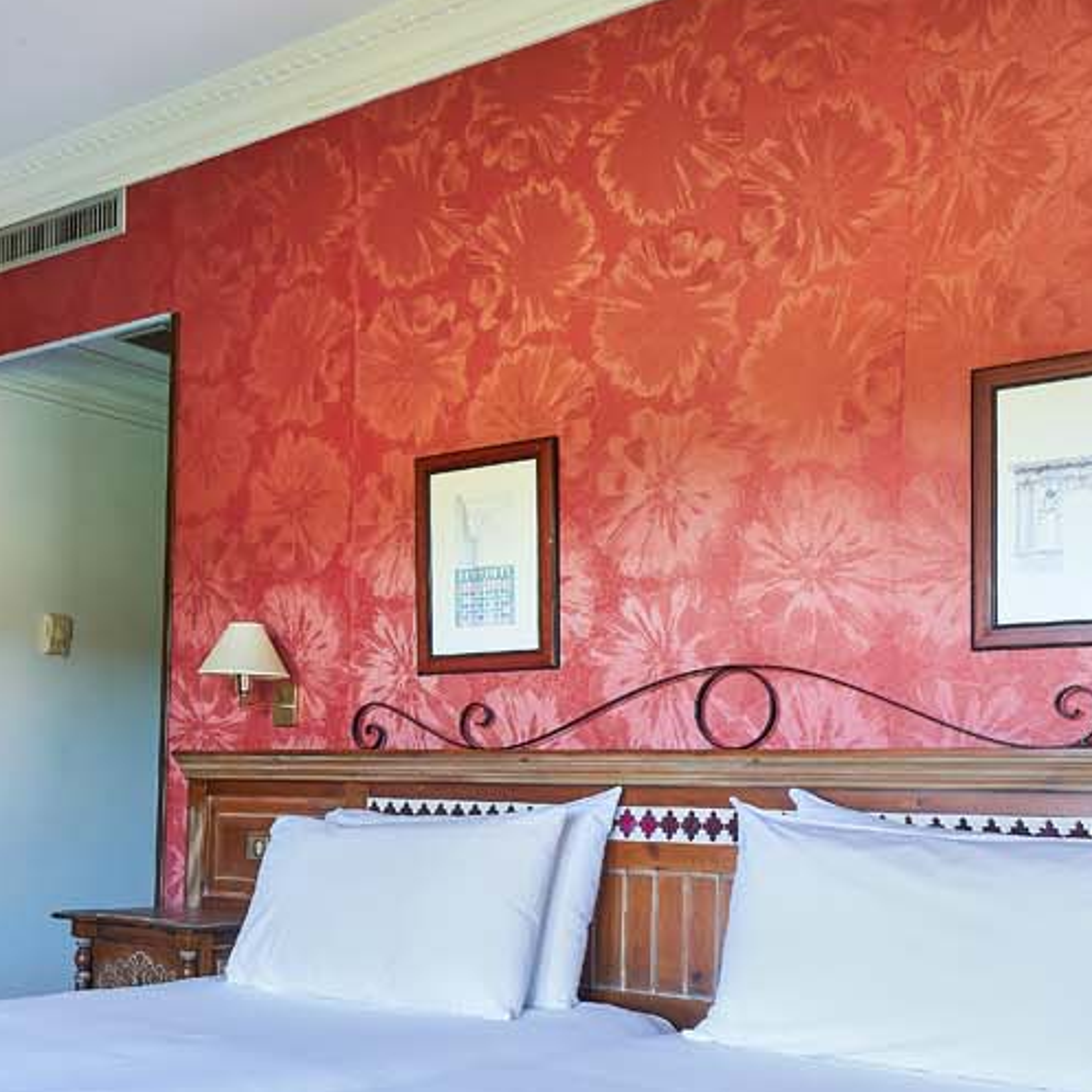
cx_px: 268
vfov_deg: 39.0
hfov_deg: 39.8
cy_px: 903
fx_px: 1463
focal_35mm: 41
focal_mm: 16
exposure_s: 4
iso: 100
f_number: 11
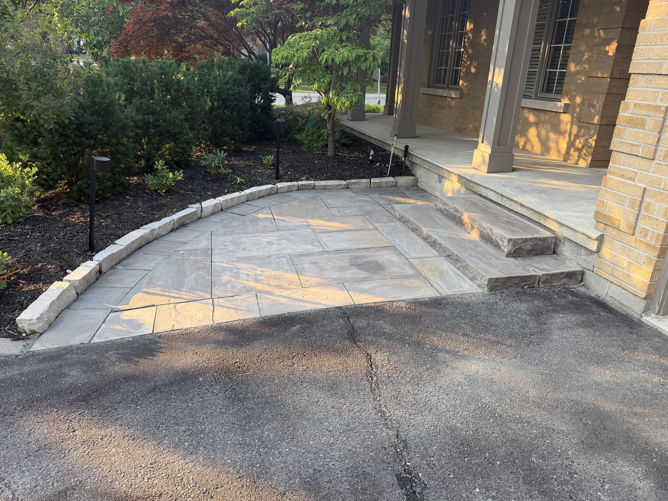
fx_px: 463
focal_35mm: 24
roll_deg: -2.8
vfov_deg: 56.8
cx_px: 334
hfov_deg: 71.6
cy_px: 250
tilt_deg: -20.5
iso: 64
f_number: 1.78
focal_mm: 6.76
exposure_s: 1/278
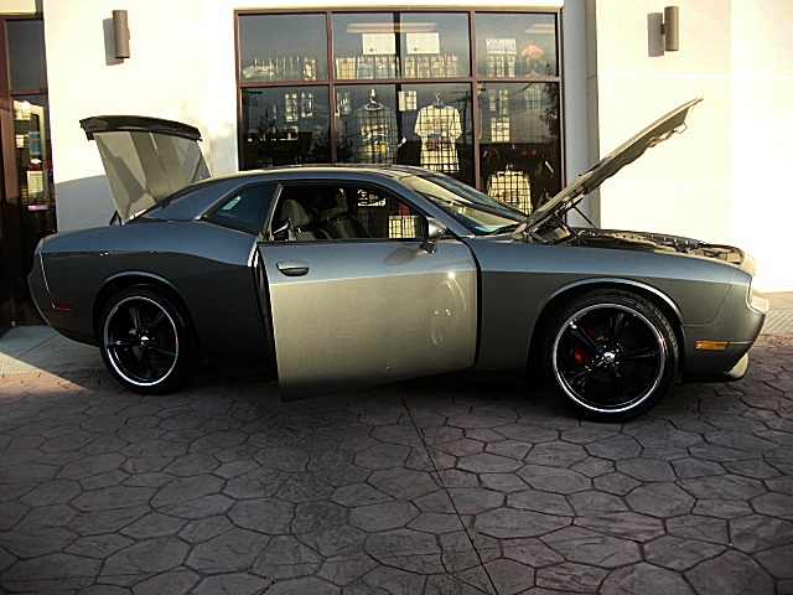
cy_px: 298
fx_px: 825
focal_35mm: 36
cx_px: 396
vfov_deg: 39.7
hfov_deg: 51.4
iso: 50
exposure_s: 1/200
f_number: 2.8
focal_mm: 6.3
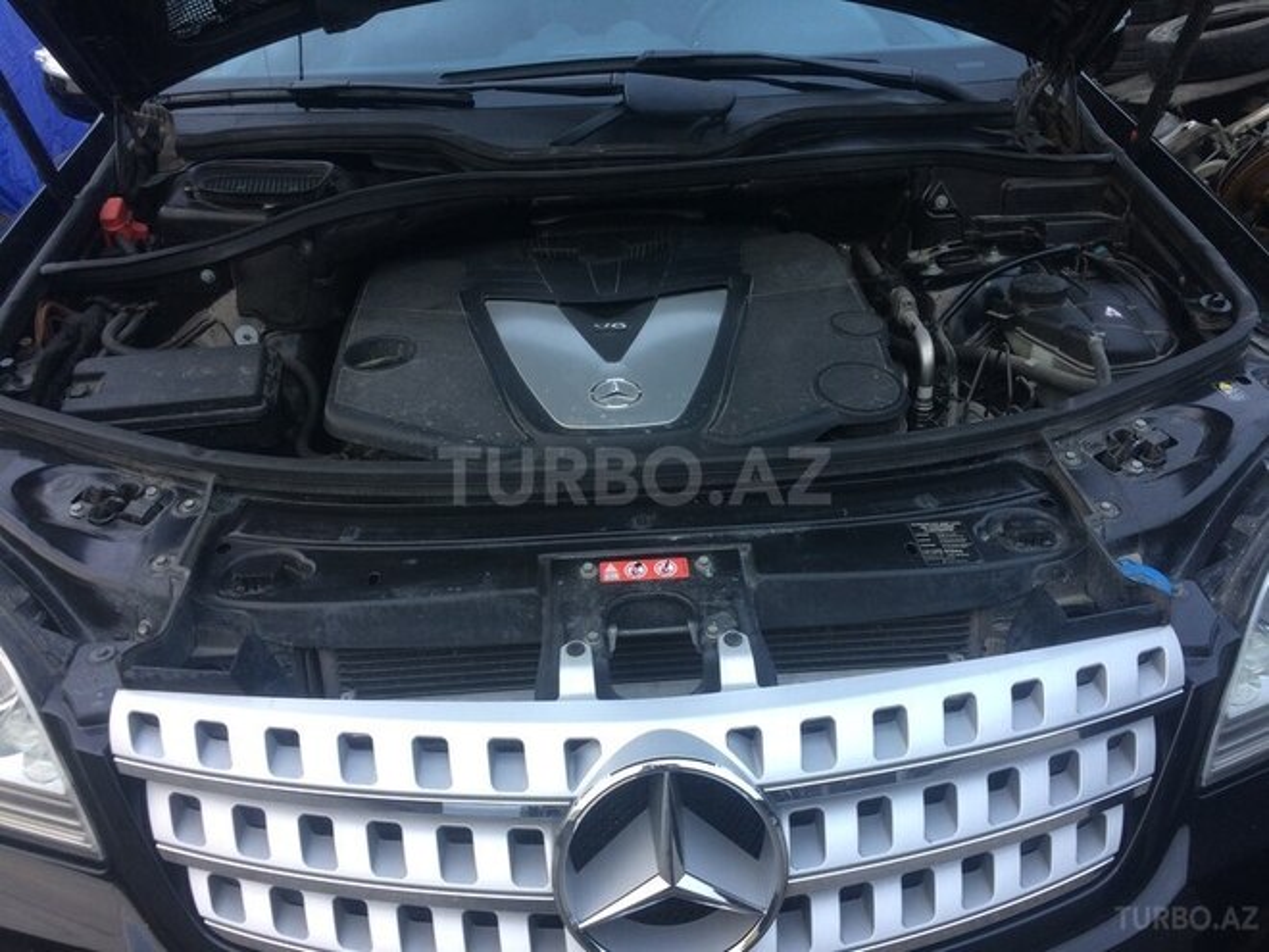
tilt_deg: -30.9
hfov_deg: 61.7
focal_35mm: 29
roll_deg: +2.3
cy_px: 476
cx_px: 634
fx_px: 1063
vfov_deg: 48.2
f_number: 2.2
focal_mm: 4.15
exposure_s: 1/50
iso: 40
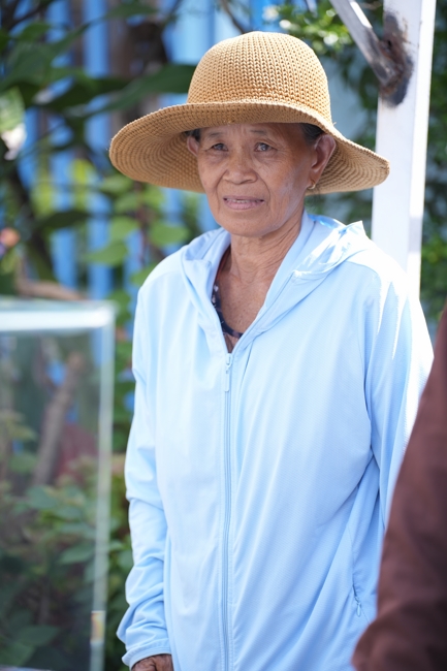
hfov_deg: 11.5
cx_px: 224
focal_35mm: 119
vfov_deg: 17.2
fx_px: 2217
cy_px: 336
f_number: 2.8
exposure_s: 1/500
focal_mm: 119
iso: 200
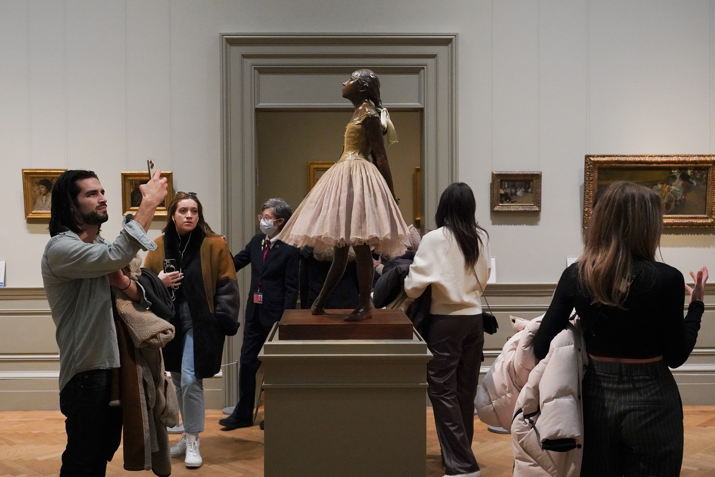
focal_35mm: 38
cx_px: 358
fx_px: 755
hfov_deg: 50.7
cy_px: 238
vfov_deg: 35.1
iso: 8000
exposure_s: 1/100
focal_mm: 38
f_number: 6.3
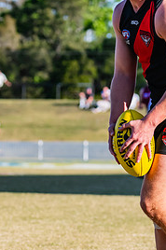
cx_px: 142
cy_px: 101
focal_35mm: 435
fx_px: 3016
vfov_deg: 4.7
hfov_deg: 3.2
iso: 800
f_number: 8
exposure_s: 1/1600
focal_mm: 170
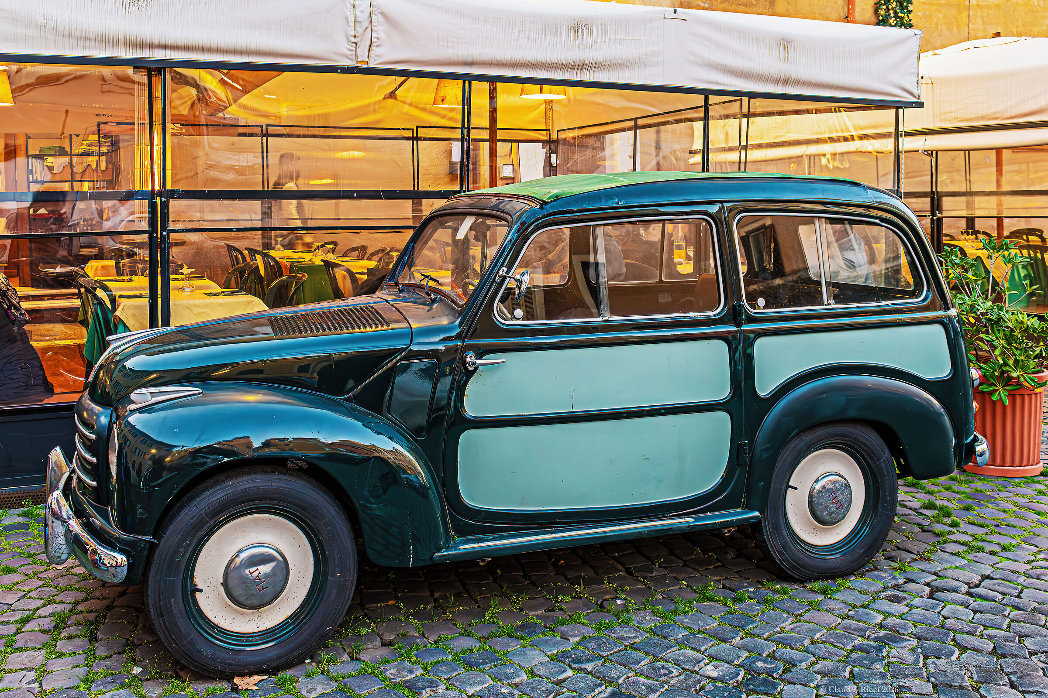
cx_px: 524
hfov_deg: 57.2
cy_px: 349
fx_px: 961
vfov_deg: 40.0
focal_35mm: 33
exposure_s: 1/50
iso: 2000
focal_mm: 22
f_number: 6.3
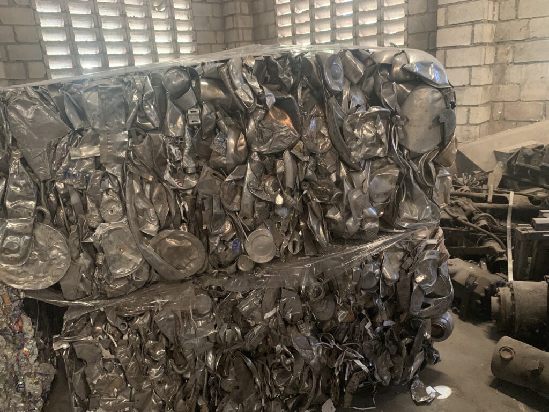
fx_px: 412
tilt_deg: -16.7
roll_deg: +3.3
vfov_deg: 53.1
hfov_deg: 67.3
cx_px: 274
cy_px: 206
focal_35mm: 26
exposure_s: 1/30
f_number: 1.8
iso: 640
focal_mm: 4.25
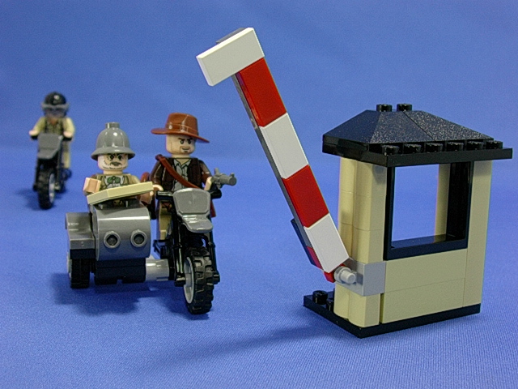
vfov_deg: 30.3
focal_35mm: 48
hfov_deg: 39.7
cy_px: 194
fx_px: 718
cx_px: 259
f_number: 3
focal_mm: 7.3
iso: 70
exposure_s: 1/24.6
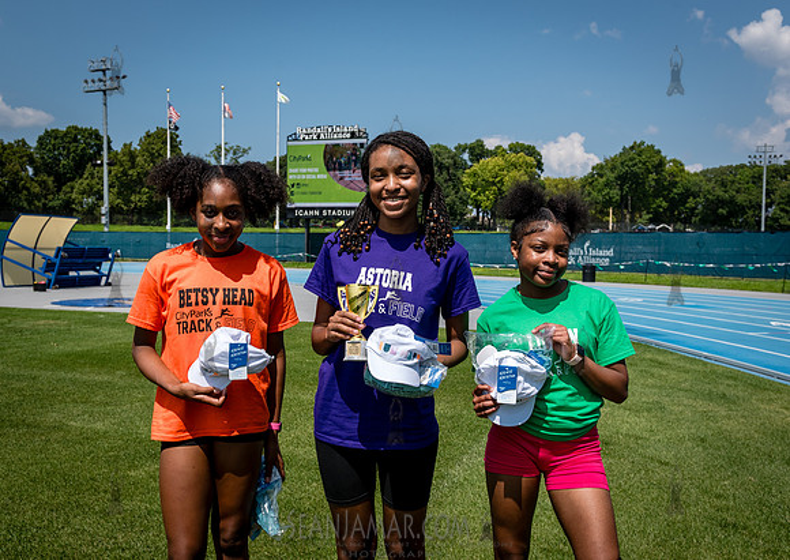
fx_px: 793
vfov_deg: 38.9
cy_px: 299
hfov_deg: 53.0
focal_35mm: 35
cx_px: 396
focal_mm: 29
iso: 250
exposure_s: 1/1250
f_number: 6.3
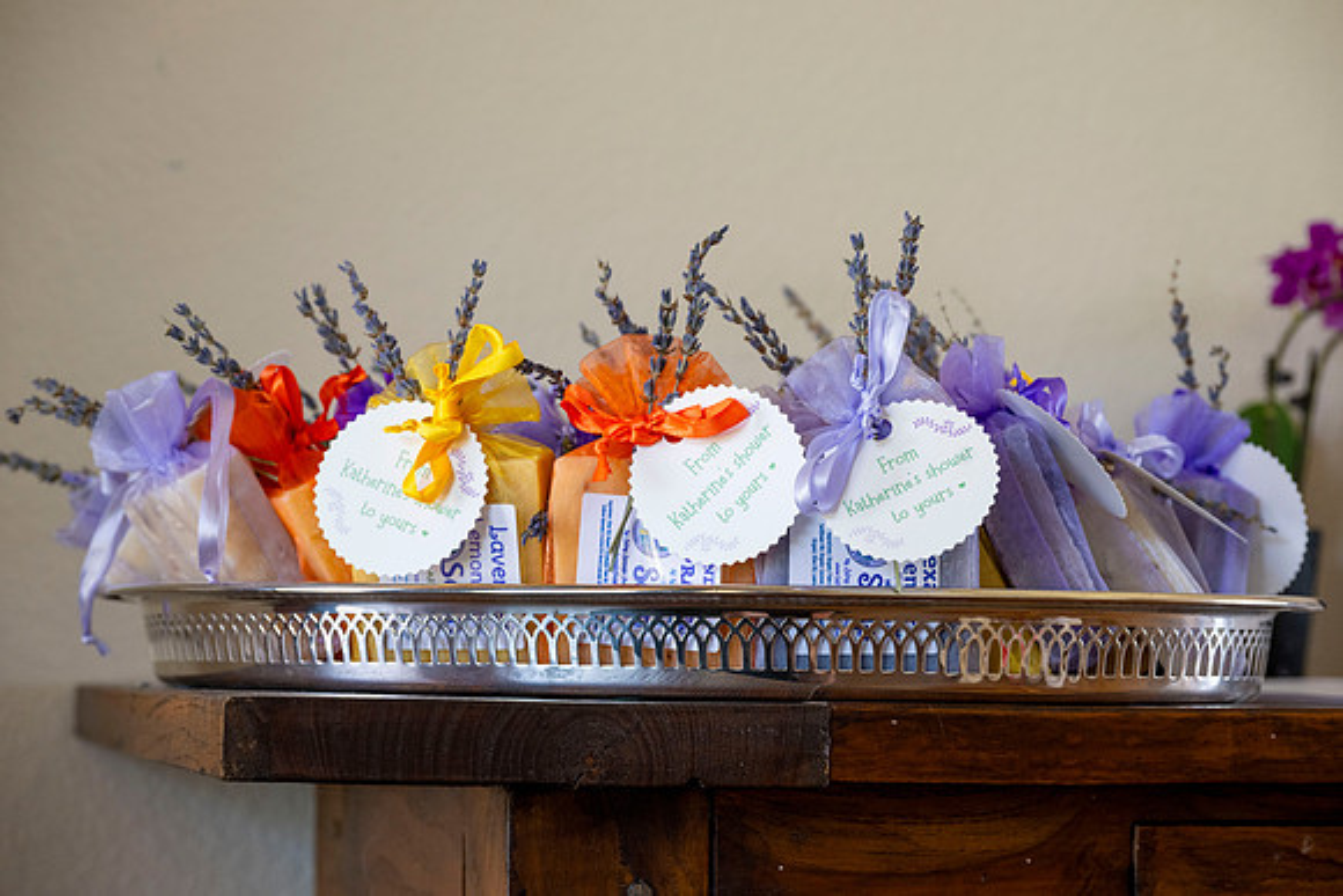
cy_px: 448
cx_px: 672
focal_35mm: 75
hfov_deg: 27.0
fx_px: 2798
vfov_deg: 18.2
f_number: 5.6
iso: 800
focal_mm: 75
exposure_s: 1/80
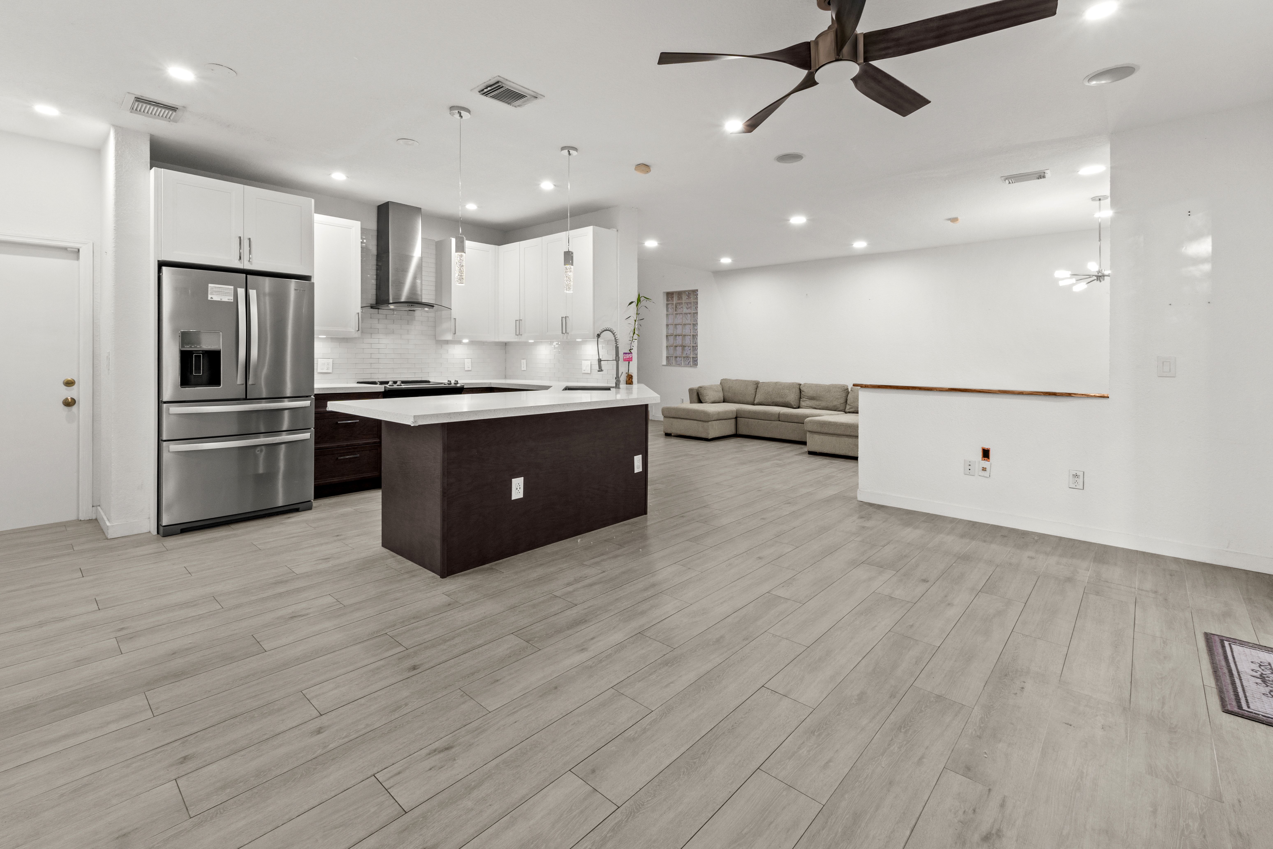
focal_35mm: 15
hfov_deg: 100.4
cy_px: 424
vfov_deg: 77.3
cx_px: 636
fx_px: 530
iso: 200
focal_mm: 10
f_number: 9
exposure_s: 1/2
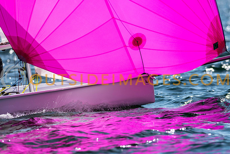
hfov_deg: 4.6
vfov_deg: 3.1
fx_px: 2876
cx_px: 115
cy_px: 77
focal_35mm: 450
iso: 200
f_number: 5
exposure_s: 1/5000
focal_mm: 300
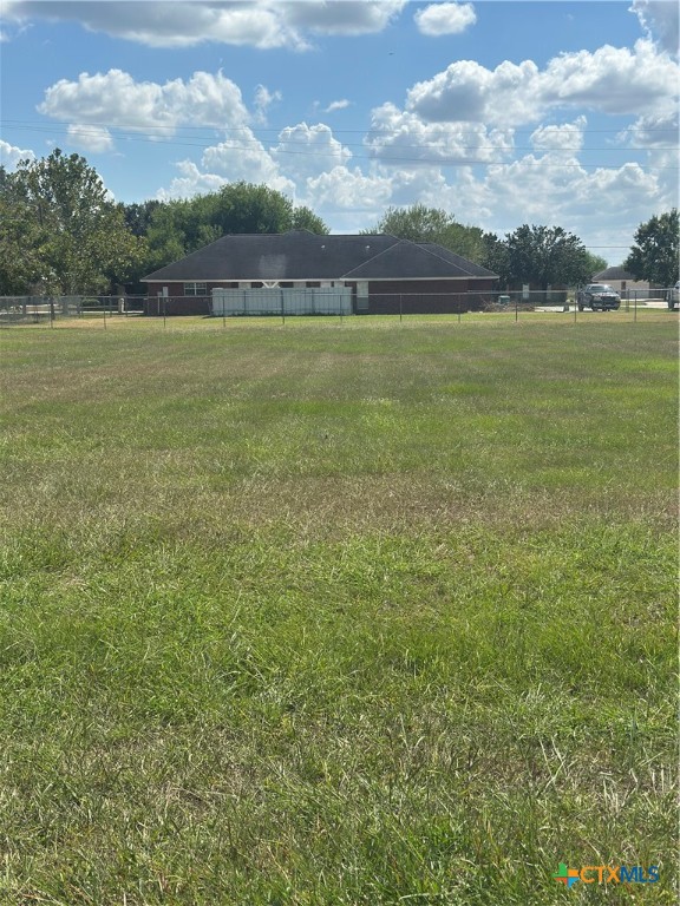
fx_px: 1257
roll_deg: +0.3
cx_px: 340
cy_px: 453
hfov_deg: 30.3
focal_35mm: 48
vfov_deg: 39.7
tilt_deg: -3.9
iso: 80
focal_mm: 6.86
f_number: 1.78
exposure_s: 1/7634
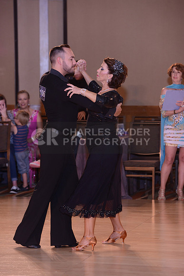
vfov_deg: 14.2
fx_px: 1111
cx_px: 92
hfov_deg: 9.5
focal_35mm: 145
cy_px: 138
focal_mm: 145
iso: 1600
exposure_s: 1/250
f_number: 5
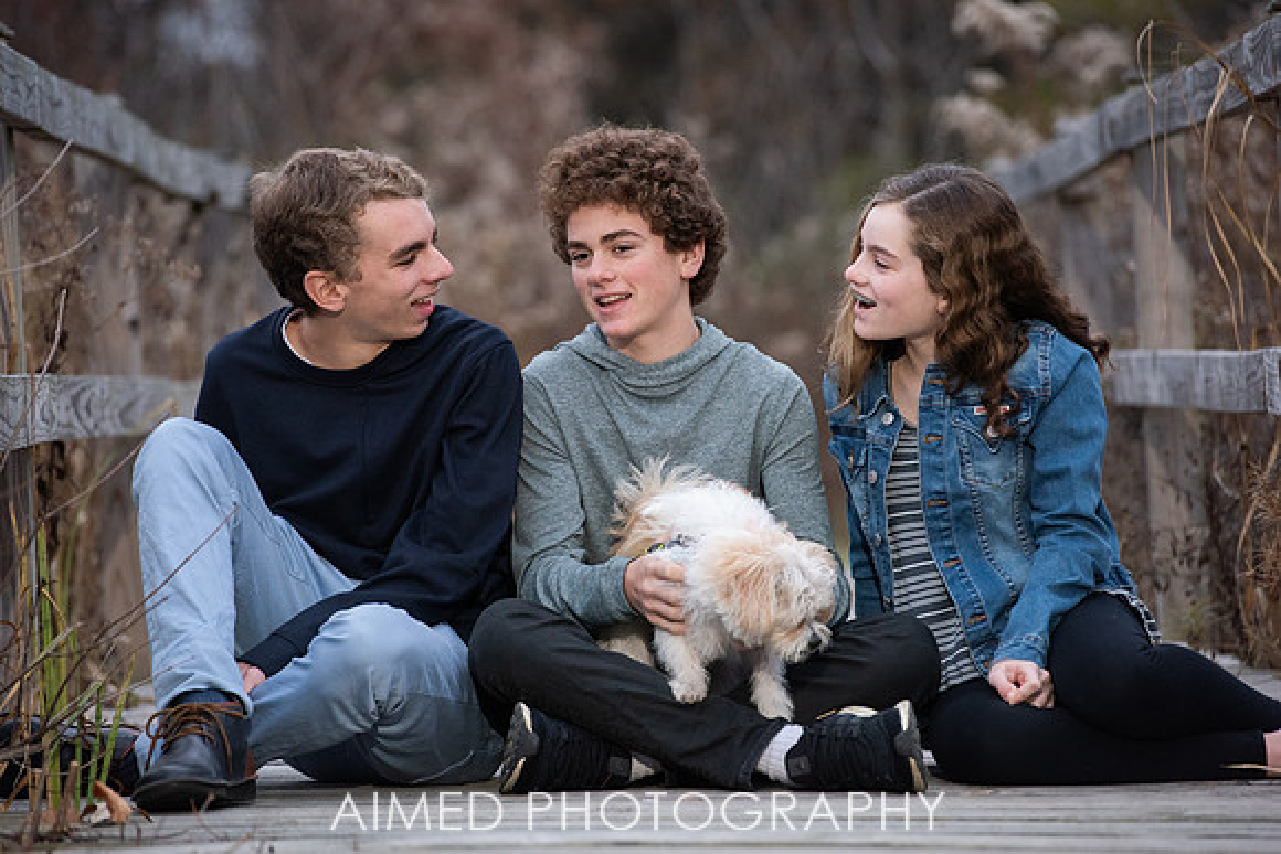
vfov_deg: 6.7
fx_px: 7248
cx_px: 640
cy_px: 427
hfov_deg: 10.1
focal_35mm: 204
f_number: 5
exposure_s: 1/200
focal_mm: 200
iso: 1600
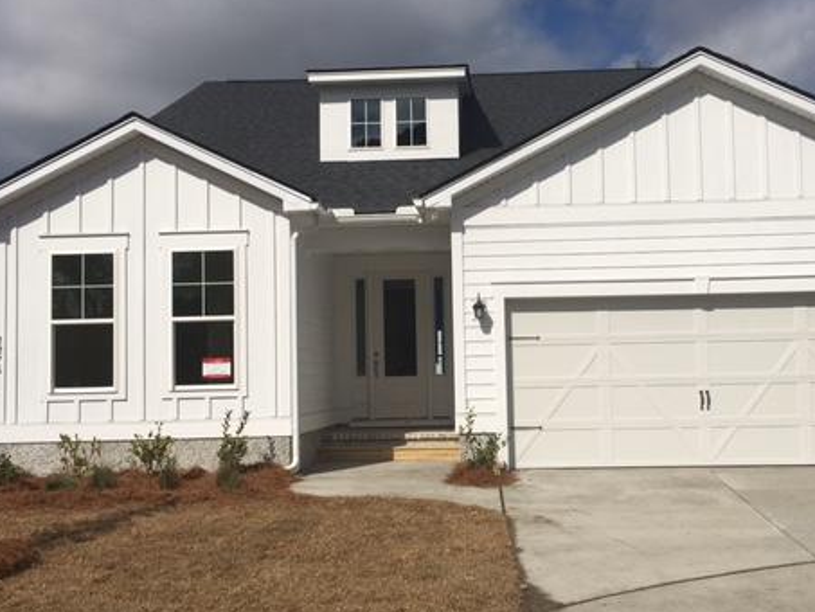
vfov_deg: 35.2
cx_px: 448
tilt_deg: +5.2
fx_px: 966
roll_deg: +1.5
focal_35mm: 41
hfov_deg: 45.7
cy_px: 304
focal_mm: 4.15
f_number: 2.2
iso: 25
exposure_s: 1/5917
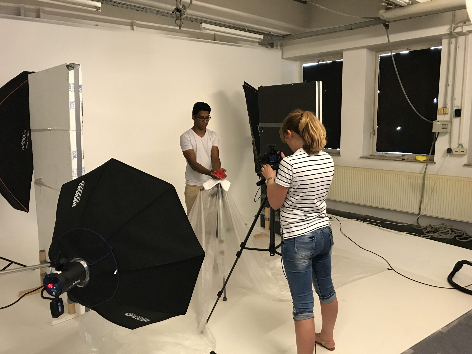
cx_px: 236
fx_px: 382
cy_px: 177
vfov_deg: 49.7
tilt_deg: -9.0
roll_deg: +1.1
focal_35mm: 28
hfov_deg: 63.4
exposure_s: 1/17
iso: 100
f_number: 1.8
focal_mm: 3.99
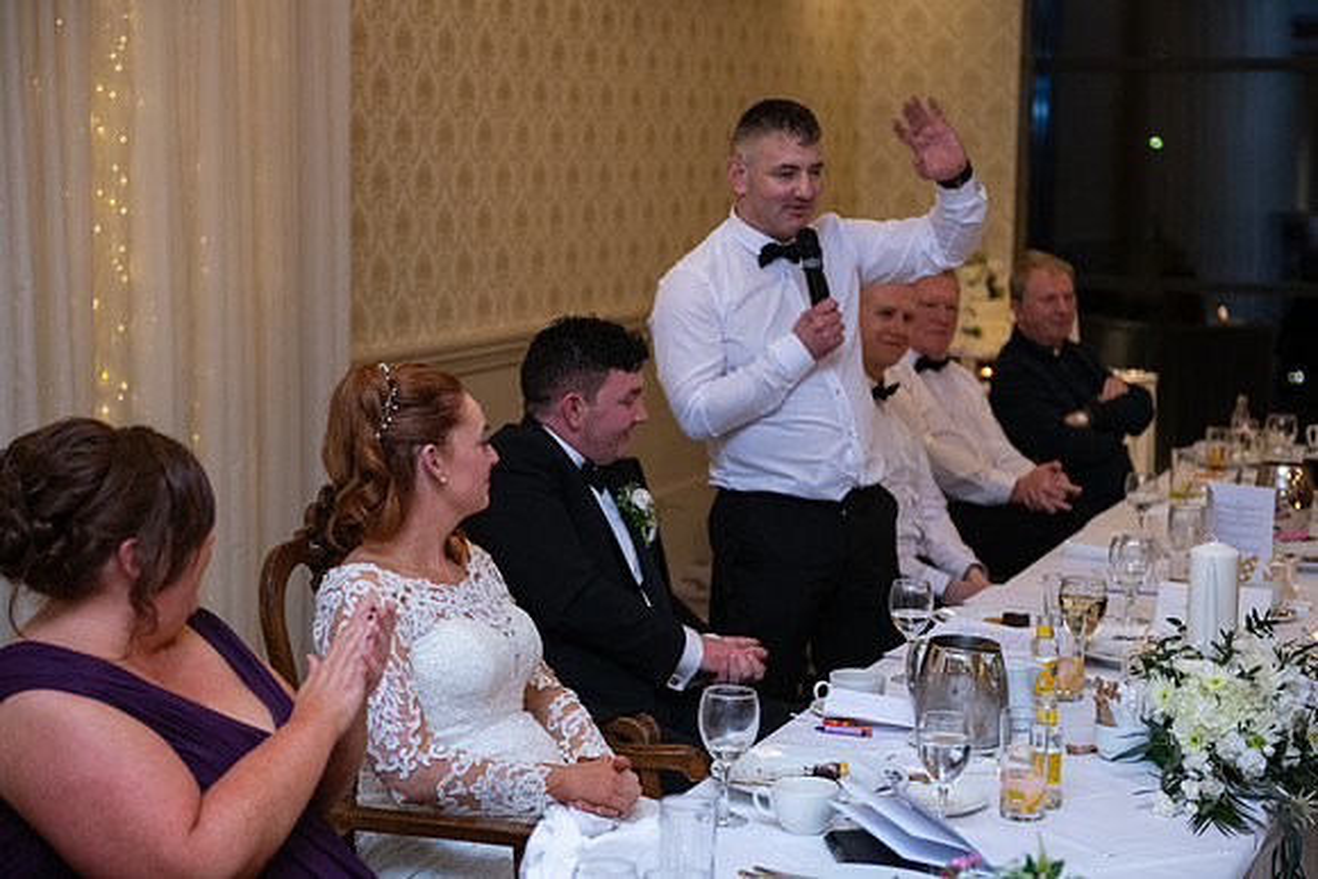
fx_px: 2563
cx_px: 659
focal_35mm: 70
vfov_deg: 19.5
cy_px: 440
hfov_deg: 28.8
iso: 1000
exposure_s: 1/160
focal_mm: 70
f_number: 3.5
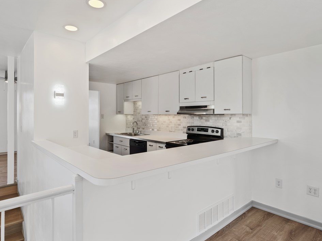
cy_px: 119
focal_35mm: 21
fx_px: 195
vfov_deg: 63.5
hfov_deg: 79.0
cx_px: 158
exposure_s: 1/30
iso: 250
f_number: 6.3
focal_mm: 19
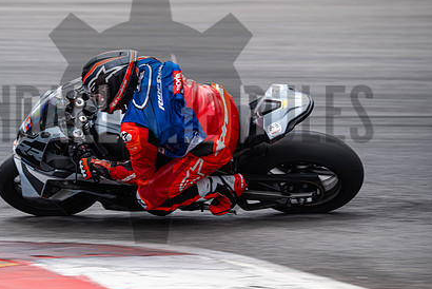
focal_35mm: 297
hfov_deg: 6.9
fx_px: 3566
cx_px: 151
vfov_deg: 4.6
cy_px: 115
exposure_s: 1/250
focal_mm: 140
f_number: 4
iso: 160
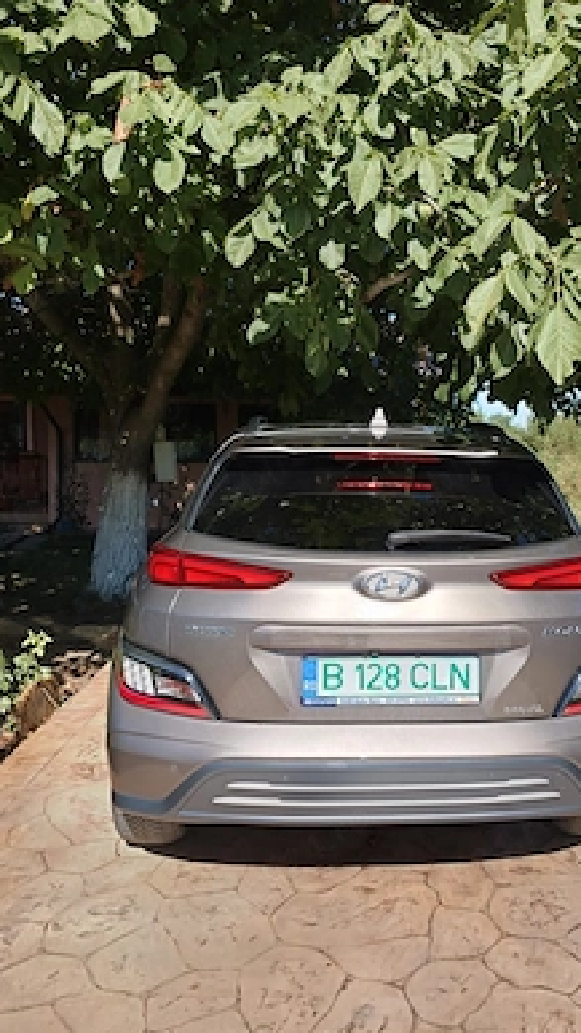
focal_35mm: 26
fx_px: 712
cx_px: 378
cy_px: 506
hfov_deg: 43.9
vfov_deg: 71.9
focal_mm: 6.75
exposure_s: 1/1060
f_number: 1.5
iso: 80
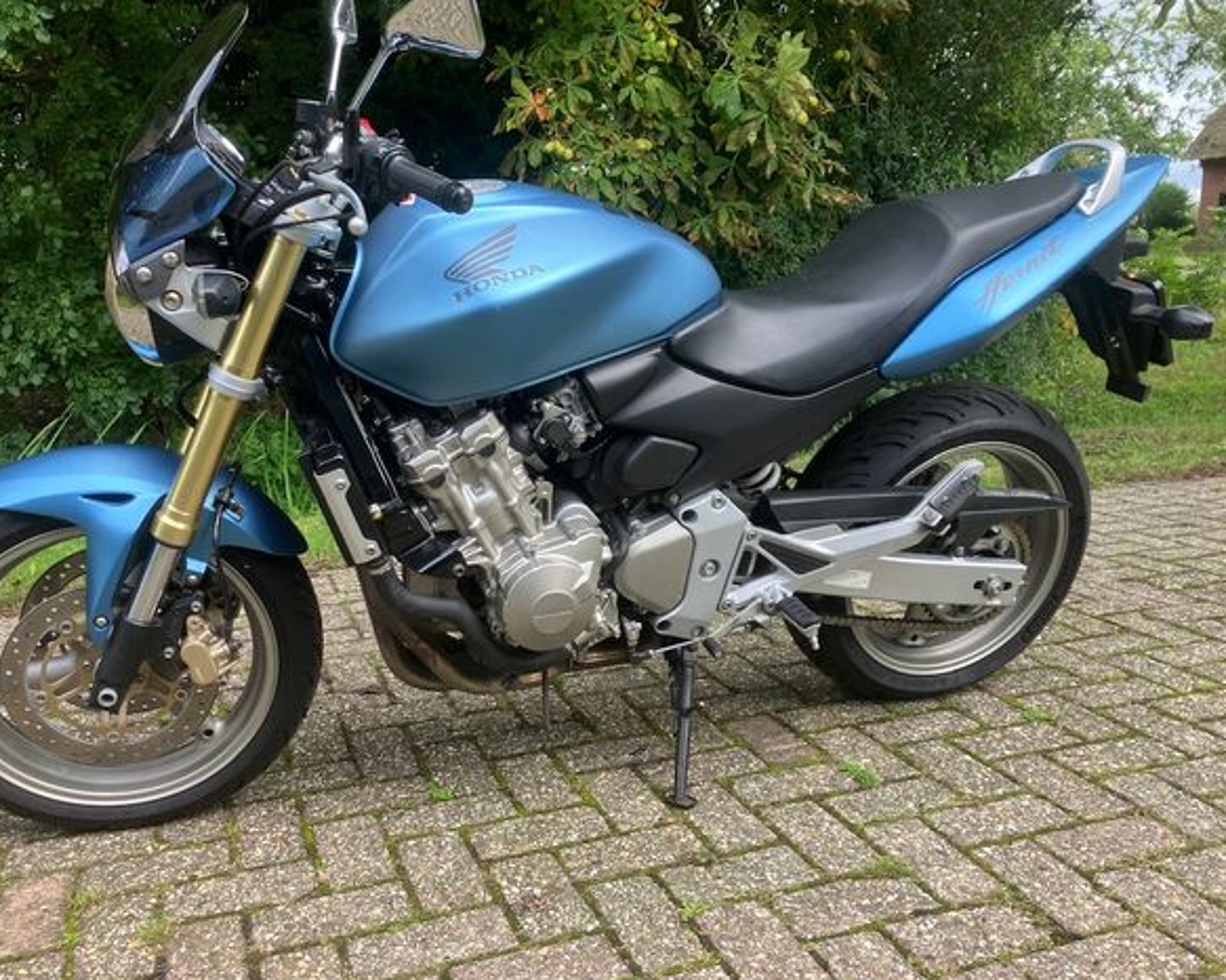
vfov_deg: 48.5
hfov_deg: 58.7
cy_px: 496
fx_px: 1088
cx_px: 564
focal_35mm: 30
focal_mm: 3.99
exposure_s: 1/143
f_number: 1.8
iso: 25
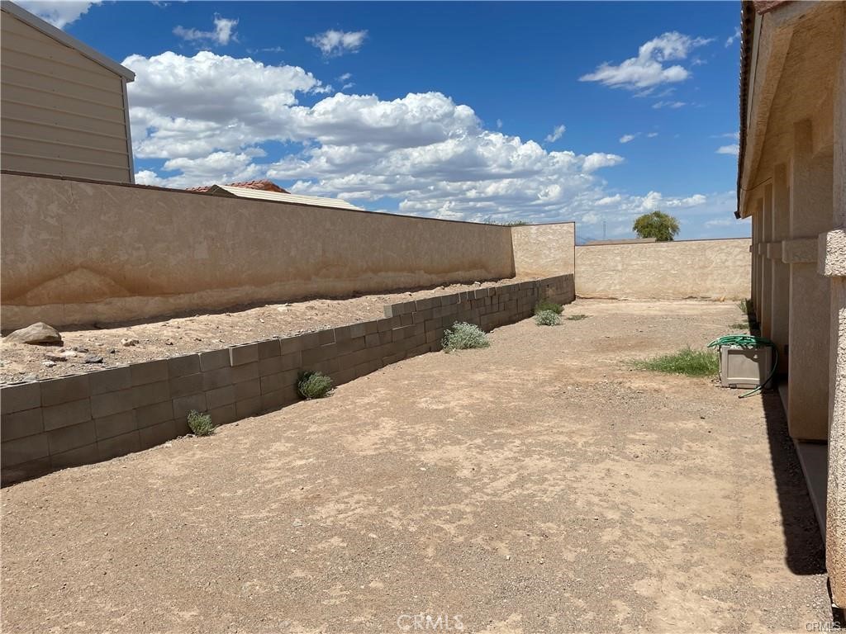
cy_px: 317
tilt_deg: -3.9
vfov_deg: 53.1
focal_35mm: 26
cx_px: 423
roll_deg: +0.8
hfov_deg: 67.3
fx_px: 635
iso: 32
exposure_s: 1/8403
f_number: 1.6
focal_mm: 4.2
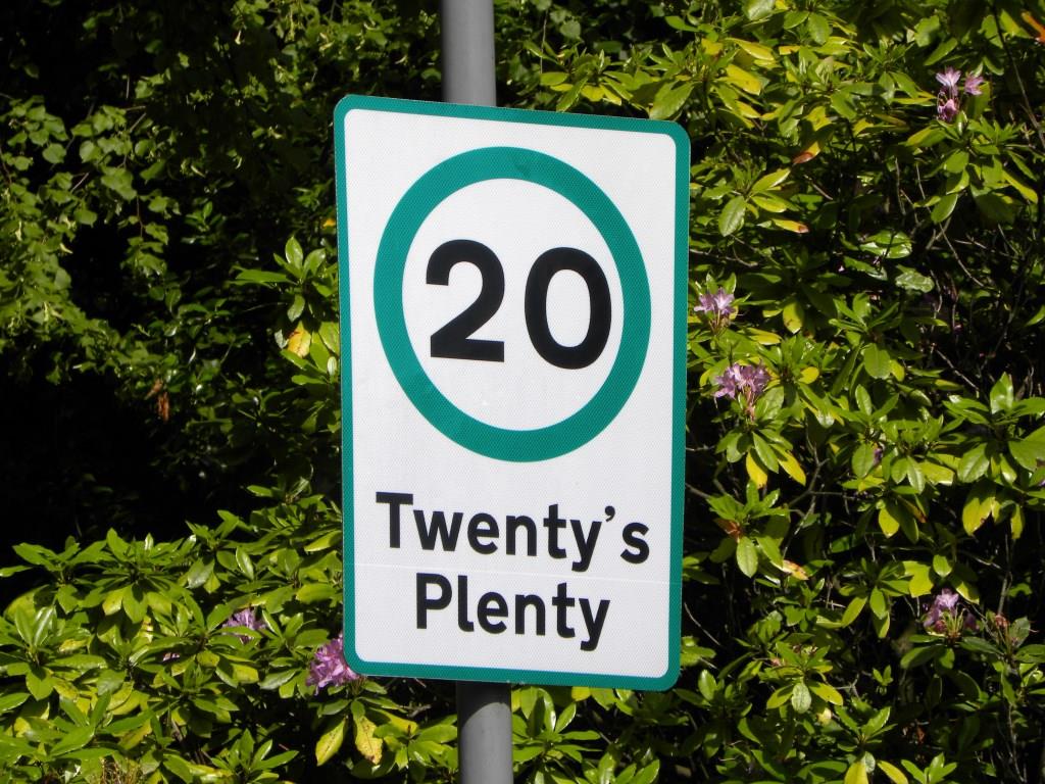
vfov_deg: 6.0
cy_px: 392
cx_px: 522
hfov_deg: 8.0
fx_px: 7457
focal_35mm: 247
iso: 64
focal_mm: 44
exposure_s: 1/350
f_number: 6.3
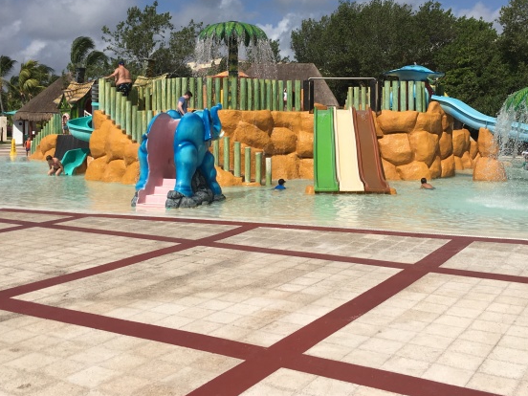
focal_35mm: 42
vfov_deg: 33.9
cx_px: 295
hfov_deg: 44.7
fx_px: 641
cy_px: 120
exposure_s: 1/3846
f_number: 2.2
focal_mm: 4.15
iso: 25
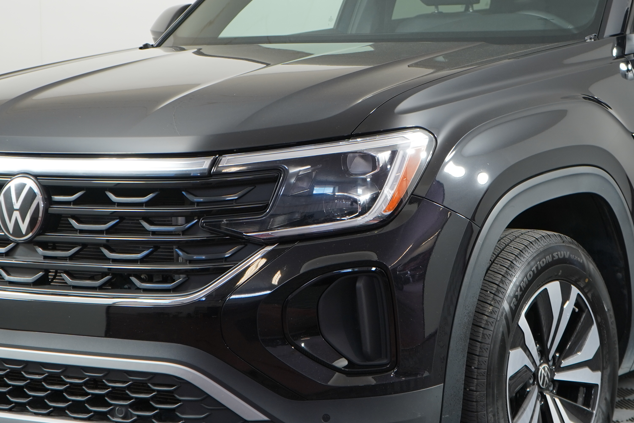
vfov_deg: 13.1
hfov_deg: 19.6
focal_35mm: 104
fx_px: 1831
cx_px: 417
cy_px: 140
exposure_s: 1/60
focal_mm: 52
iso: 320
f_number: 5
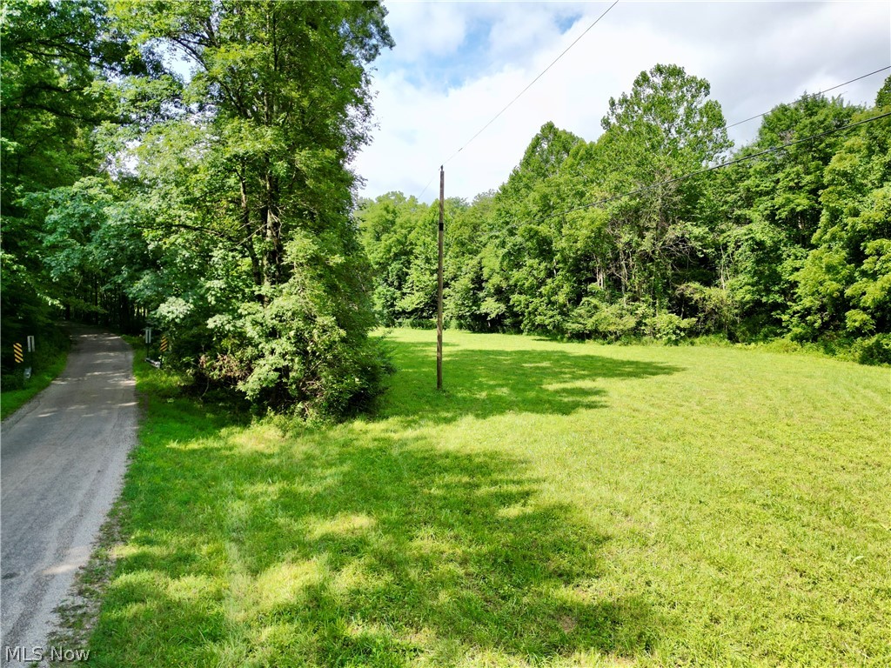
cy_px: 334
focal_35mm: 24
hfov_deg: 71.6
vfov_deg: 56.8
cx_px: 446
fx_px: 618
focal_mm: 6.72
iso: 110
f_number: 1.7
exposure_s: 1/2000
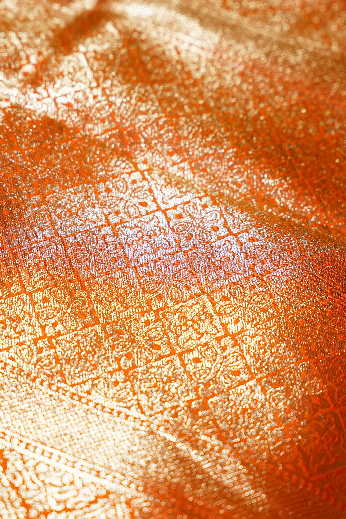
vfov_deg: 19.5
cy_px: 260
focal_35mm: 105
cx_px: 173
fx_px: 1513
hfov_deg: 13.0
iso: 250
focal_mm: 70
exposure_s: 1/200
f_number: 2.8
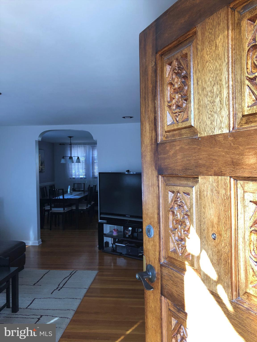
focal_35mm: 28
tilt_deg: -0.2
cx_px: 128
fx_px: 277
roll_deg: +1.1
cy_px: 171
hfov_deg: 49.7
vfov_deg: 63.4
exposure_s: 1/30
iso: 32
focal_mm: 3.99
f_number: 1.8
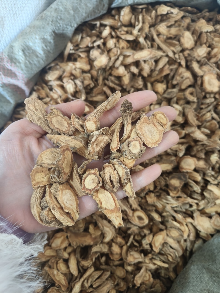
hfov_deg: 56.8
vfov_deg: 71.6
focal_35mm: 24
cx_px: 110
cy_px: 146
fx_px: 203
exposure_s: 1/43.6
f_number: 1.8
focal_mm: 5.59
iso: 1000
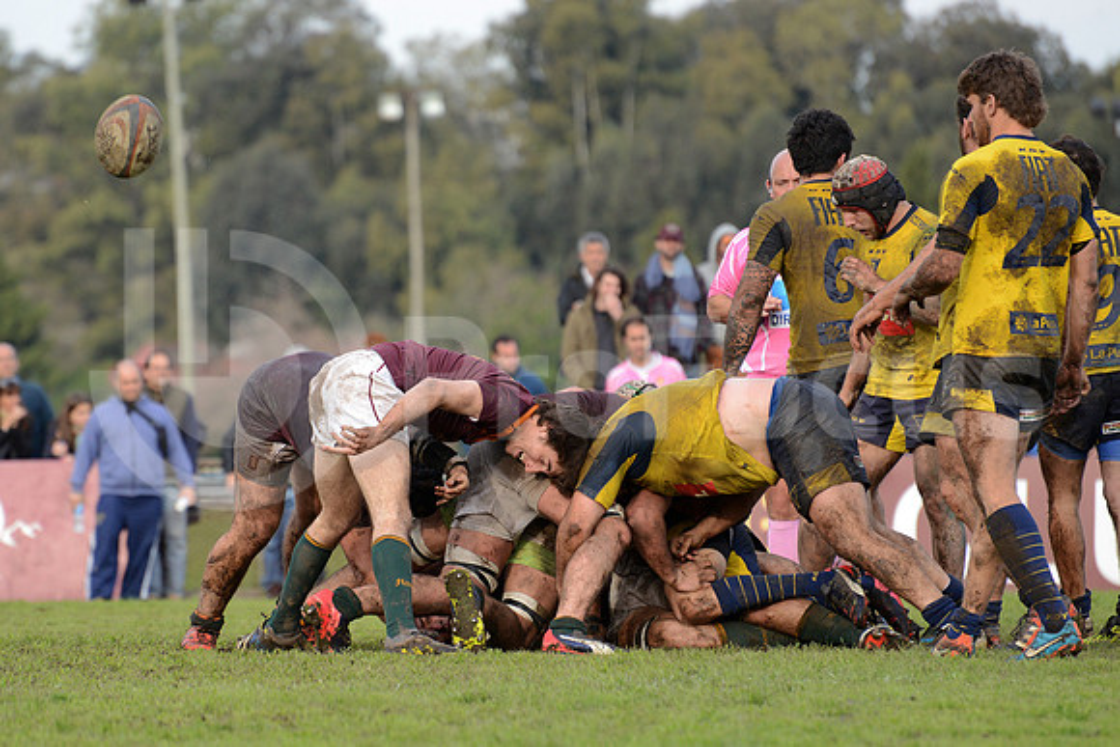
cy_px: 374
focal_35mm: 300
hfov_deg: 6.9
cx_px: 560
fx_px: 9335
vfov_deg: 4.6
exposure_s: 1/640
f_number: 5.6
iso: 1000
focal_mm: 300
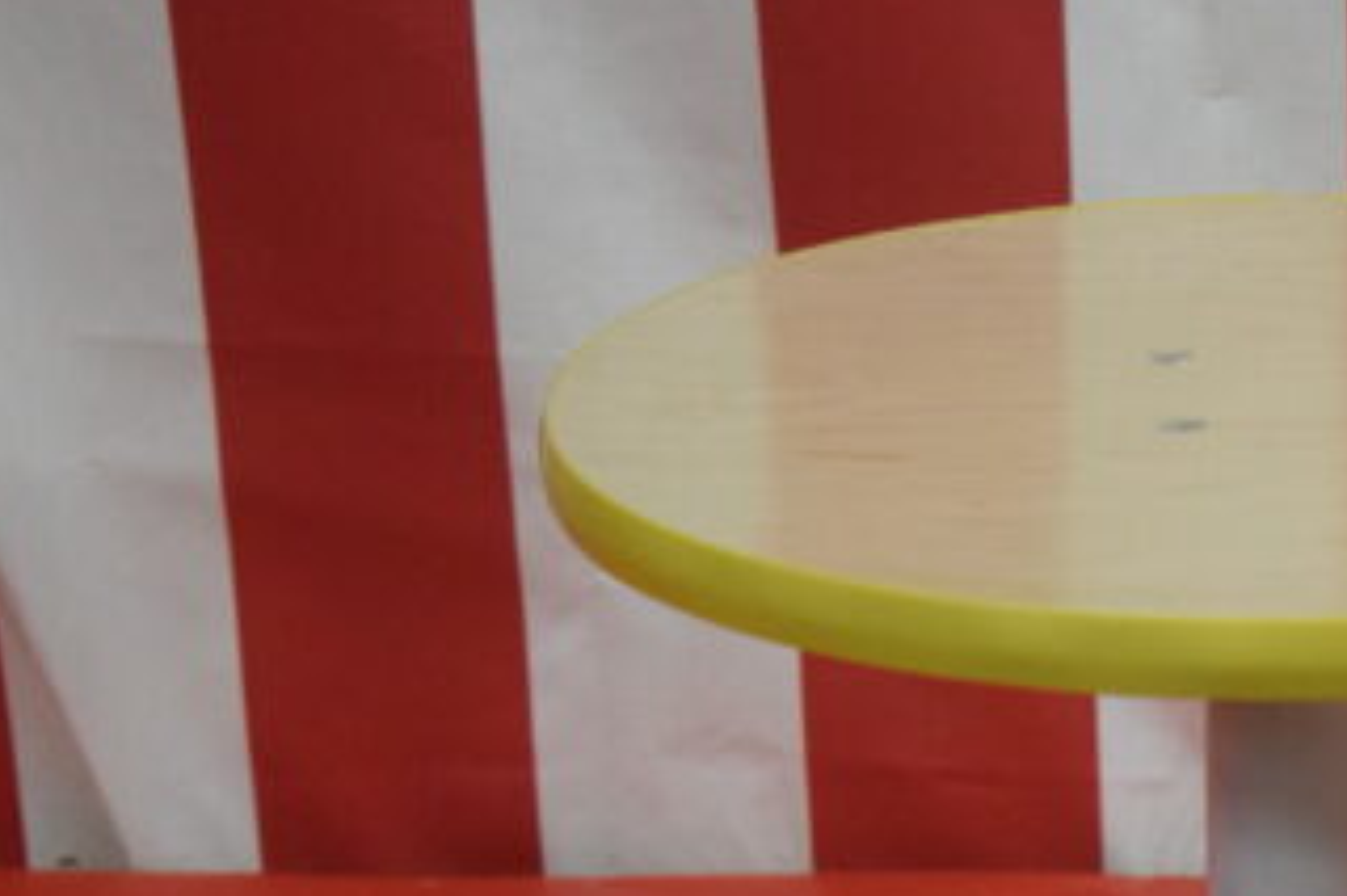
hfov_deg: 11.7
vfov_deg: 7.9
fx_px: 6469
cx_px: 1389
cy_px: 989
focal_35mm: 173
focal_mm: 48
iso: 3600
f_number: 5.3
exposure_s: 1/60
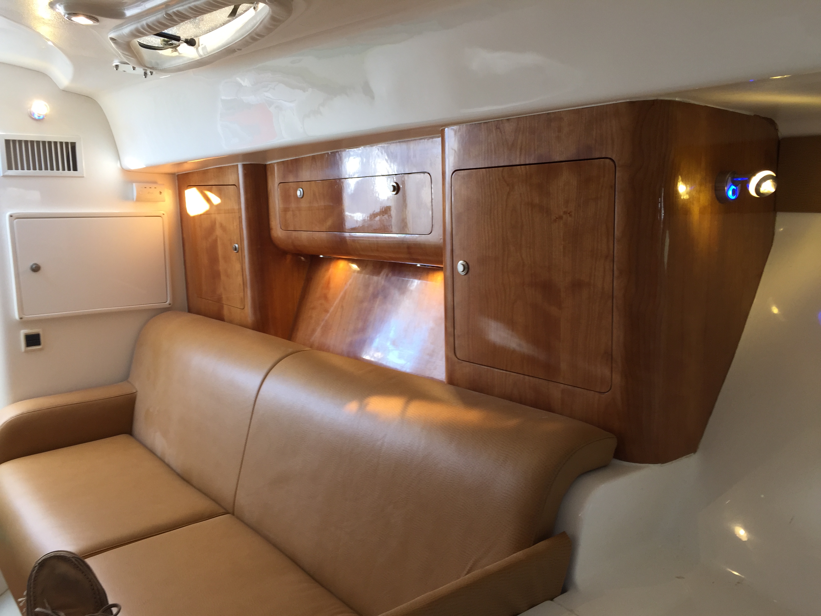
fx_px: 688
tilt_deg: -9.3
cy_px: 308
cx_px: 410
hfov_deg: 61.7
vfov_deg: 48.2
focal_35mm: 29
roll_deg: +0.1
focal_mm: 4.15
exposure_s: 1/60
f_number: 2.2
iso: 32
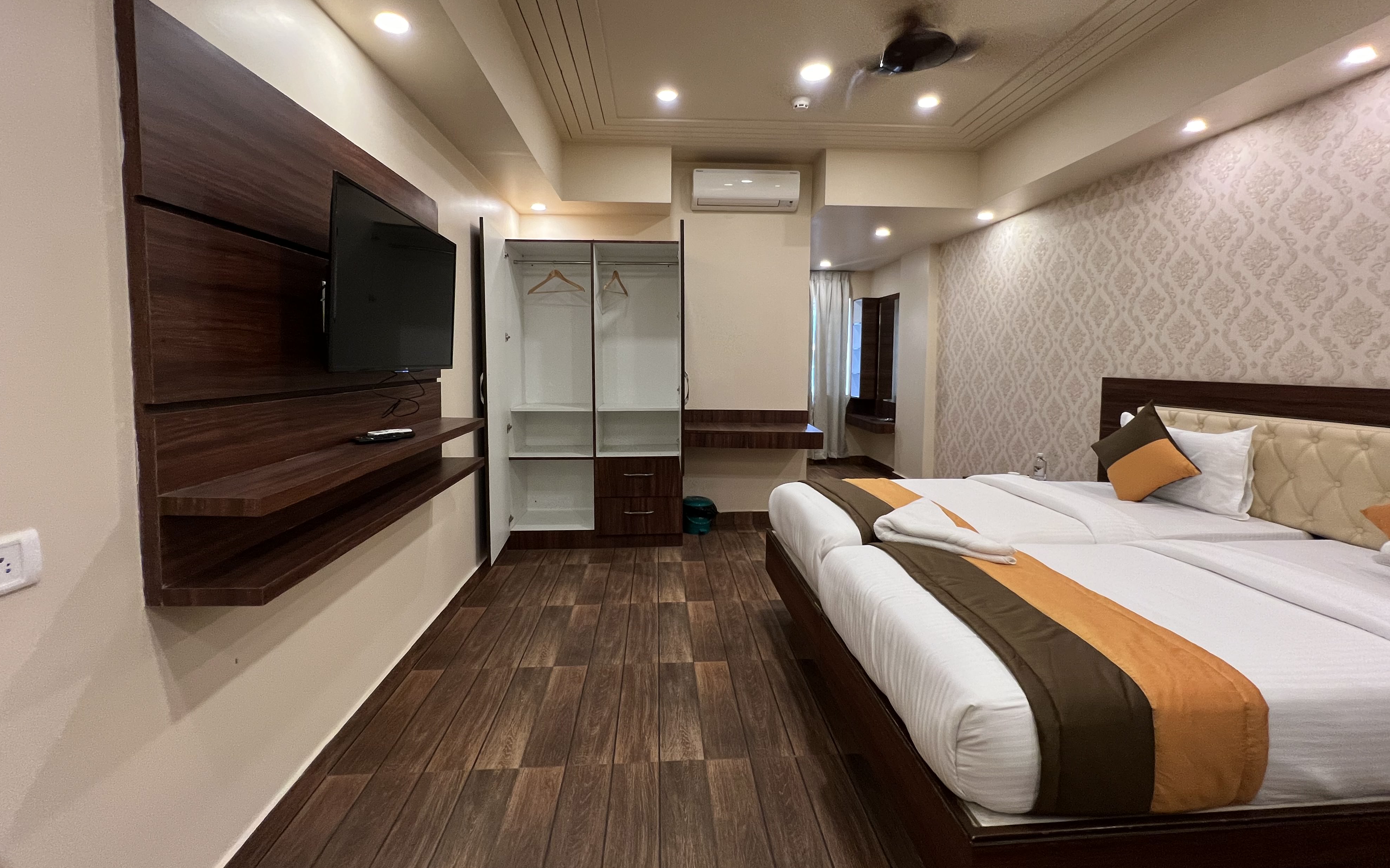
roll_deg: +0.4
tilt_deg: -3.0
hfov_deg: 105.3
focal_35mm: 14
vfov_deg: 78.4
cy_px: 388
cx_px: 690
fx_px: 530
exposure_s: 1/53
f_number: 1.8
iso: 250
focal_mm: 1.57
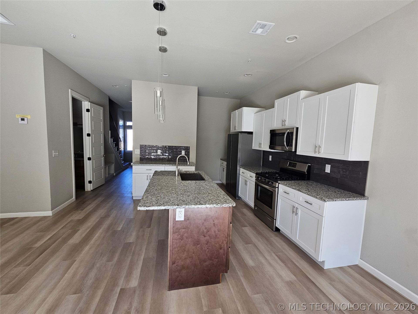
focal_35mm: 13
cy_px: 157
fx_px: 157
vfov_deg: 89.9
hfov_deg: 106.2
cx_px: 209
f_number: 2.2
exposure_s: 1/207
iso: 160
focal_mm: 2.2
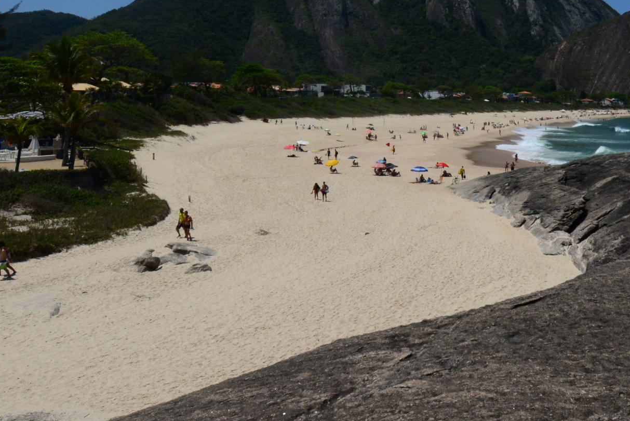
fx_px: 648
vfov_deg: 34.8
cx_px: 474
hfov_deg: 49.7
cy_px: 82
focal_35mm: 37
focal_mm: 10
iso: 250
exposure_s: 1/640
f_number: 13
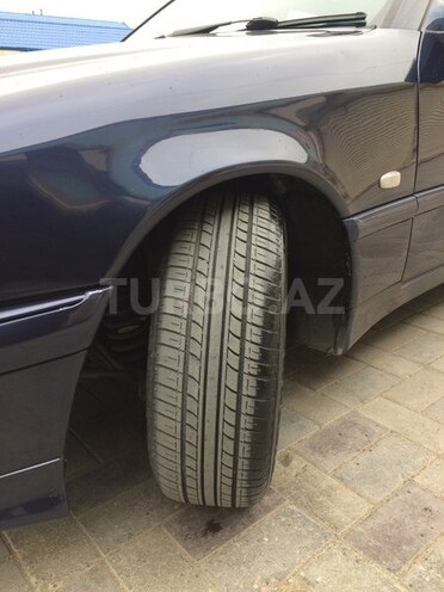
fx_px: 496
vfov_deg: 61.7
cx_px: 222
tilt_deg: -20.3
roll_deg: +2.2
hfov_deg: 48.2
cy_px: 296
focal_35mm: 29
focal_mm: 4.15
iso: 40
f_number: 2.2
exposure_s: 1/100
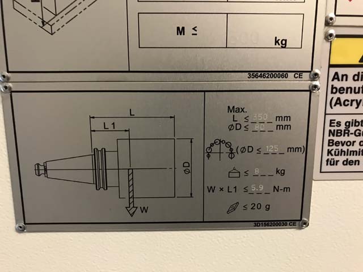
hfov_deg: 63.4
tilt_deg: -11.0
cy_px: 136
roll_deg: -0.2
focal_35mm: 28
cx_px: 182
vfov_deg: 49.7
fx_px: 294
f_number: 1.8
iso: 100
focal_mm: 3.99
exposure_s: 1/13
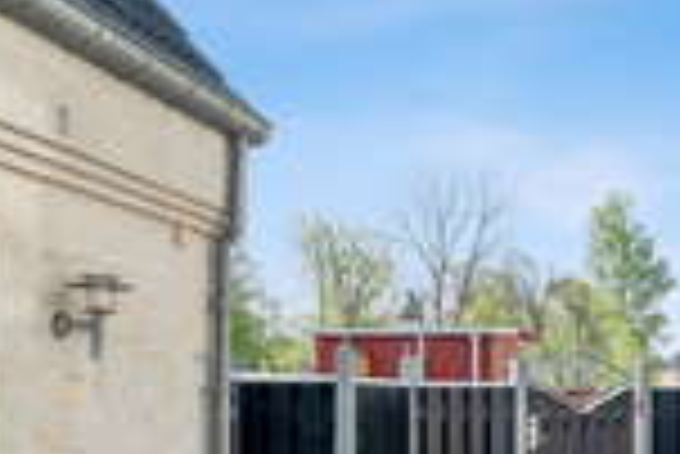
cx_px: 599
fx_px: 1153
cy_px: 405
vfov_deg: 21.8
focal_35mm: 61
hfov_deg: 31.5
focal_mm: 14.5
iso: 500
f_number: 8
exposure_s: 1/250
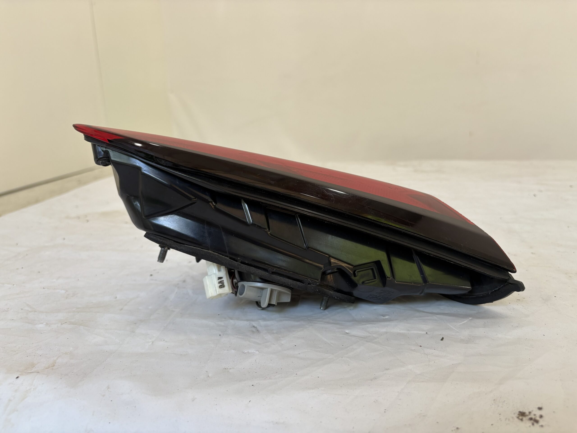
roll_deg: +2.4
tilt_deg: -15.1
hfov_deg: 67.3
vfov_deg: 53.1
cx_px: 288
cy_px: 216
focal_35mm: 26
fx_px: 433
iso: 40
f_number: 1.6
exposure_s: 1/122
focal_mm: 5.96
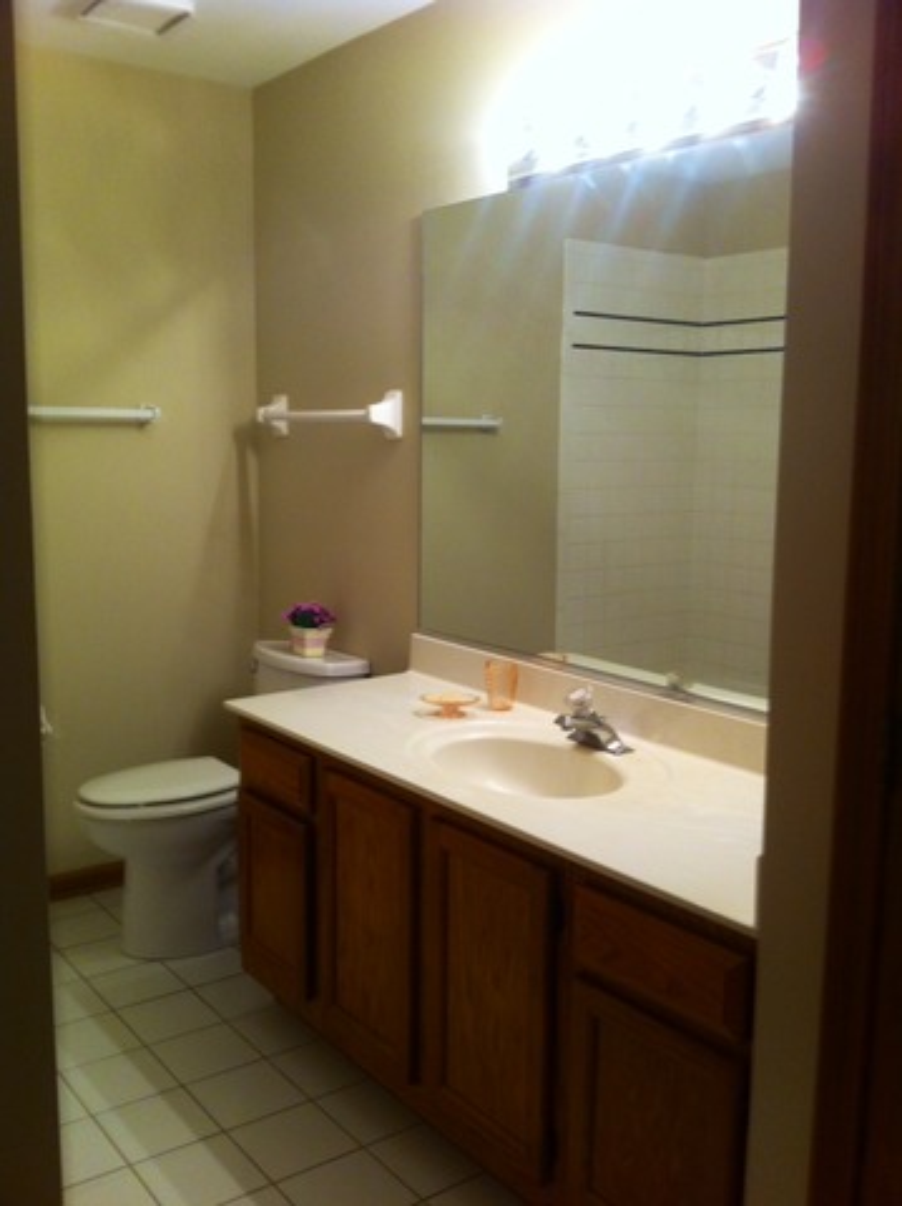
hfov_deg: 40.6
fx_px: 1218
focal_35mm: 35
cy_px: 603
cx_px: 451
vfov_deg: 52.7
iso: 100
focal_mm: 3.85
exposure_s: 1/15
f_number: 2.8
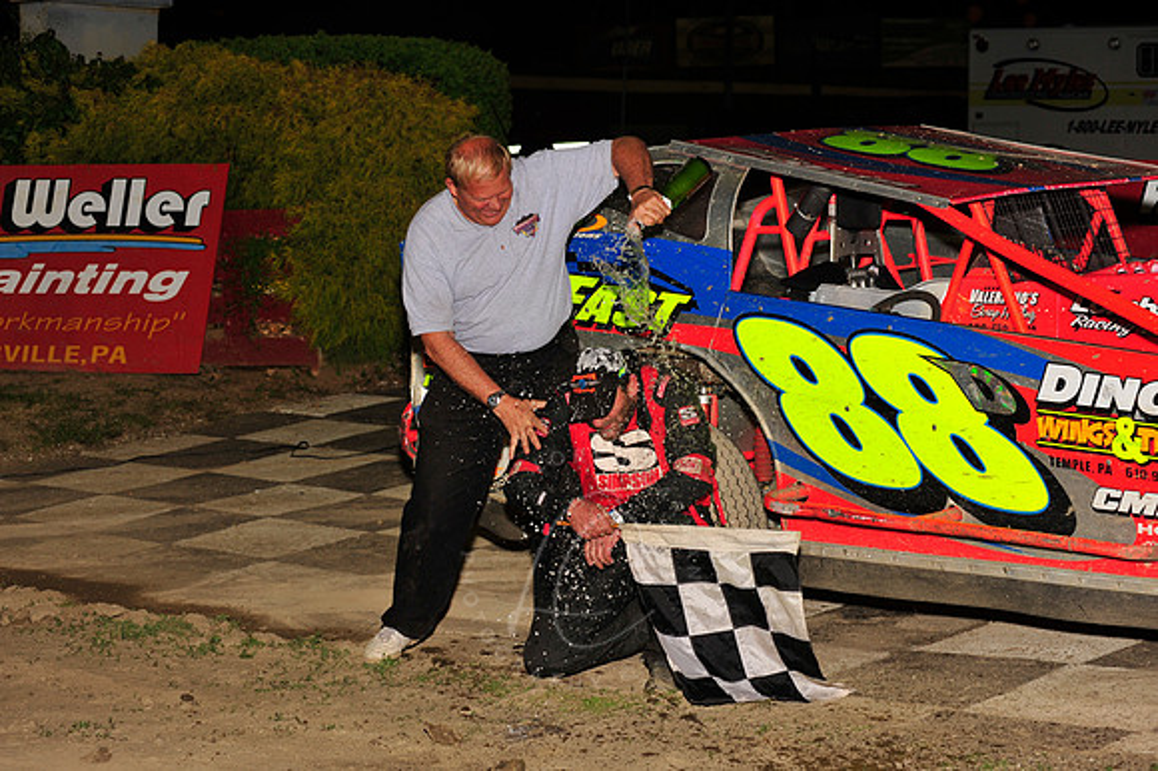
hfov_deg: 25.4
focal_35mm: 80
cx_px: 579
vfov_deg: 17.0
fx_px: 2572
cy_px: 386
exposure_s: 1/250
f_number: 5.6
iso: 500
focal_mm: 80
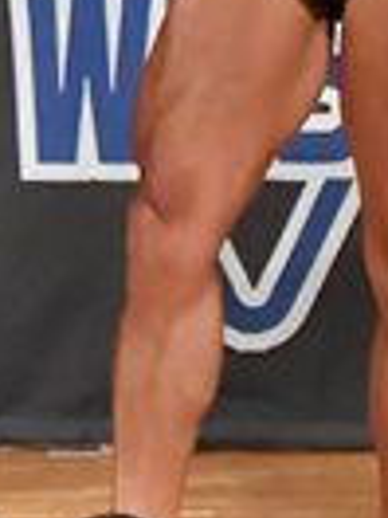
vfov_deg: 1.5
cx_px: 747
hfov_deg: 1.1
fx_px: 20265
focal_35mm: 1356
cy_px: 43
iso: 12800
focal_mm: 160
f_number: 5.6
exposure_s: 1/400
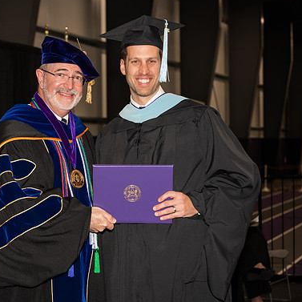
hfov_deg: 17.7
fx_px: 967
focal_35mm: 98
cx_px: 93
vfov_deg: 17.7
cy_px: 150
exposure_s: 1/200
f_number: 5.6
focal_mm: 75
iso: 1000
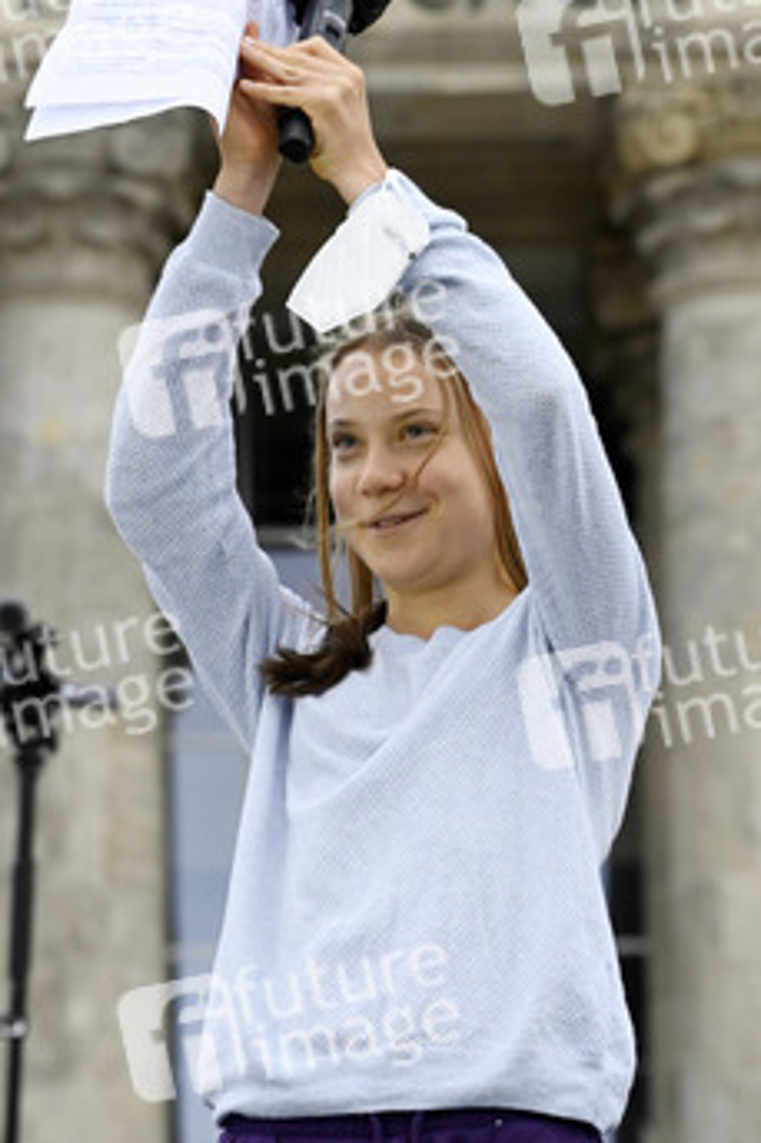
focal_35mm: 244
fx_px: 7744
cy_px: 525
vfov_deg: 8.4
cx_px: 385
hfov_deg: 5.6
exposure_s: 1/250
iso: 1600
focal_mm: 210
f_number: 11
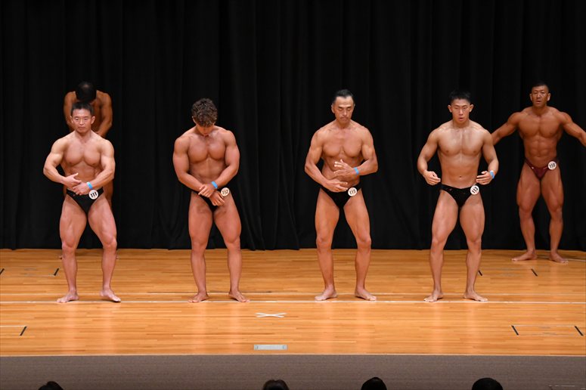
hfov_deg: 12.2
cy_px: 195
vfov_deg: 8.2
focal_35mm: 168
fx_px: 2733
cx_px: 293
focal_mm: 112
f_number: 5.6
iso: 3200
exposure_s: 1/400
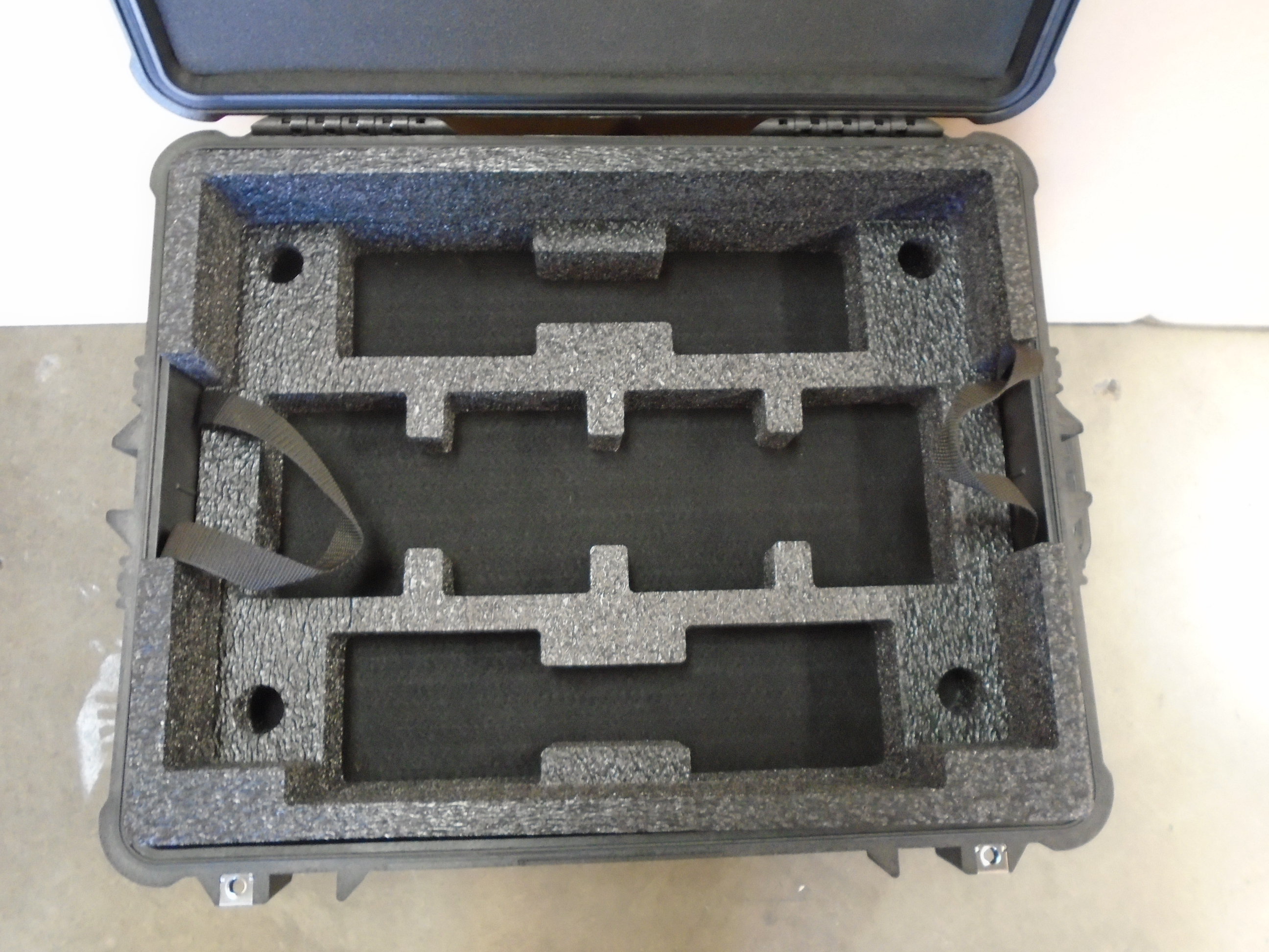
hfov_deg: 67.3
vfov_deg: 53.1
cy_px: 476
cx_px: 634
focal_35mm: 26
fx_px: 953
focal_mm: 4.6
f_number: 3.2
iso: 400
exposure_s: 1/10
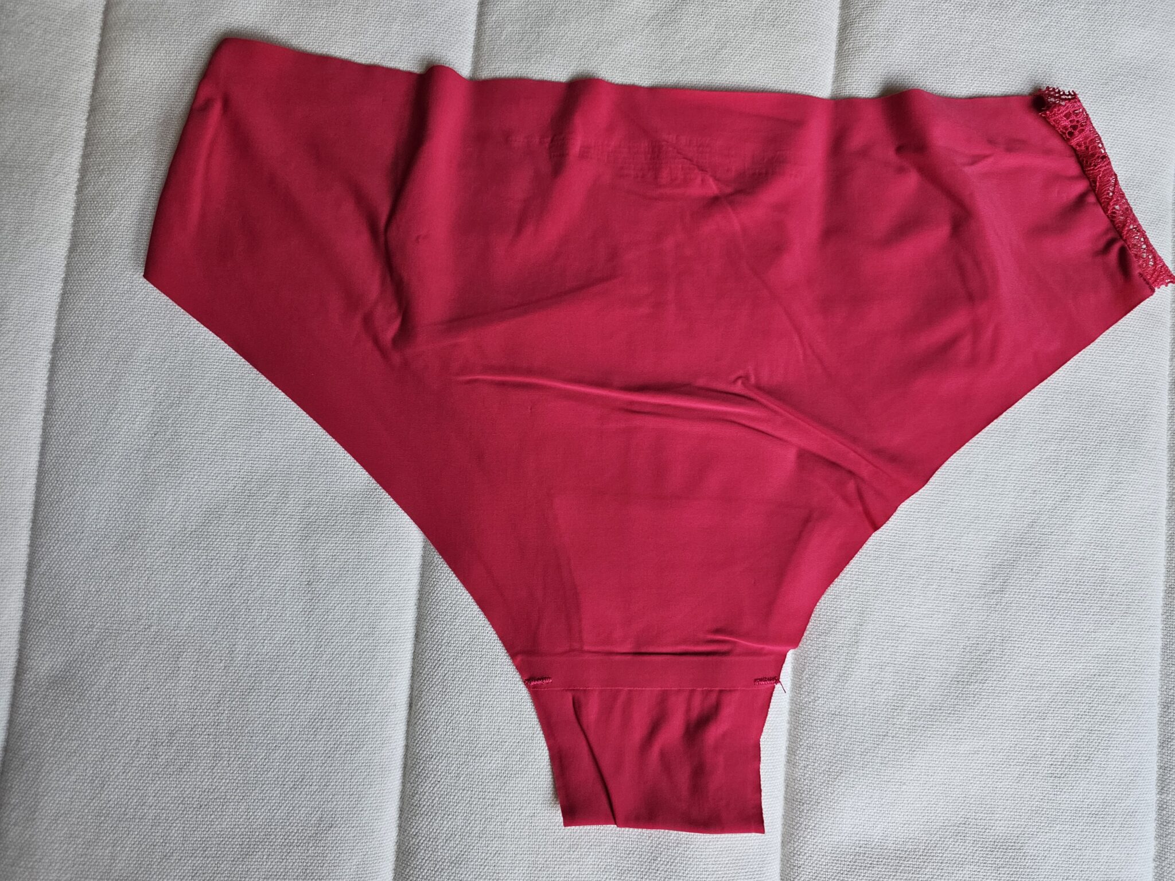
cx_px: 588
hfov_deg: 73.9
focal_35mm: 23
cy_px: 440
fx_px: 781
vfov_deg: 58.9
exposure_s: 1/51
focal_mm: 6.3
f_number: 1.7
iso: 250
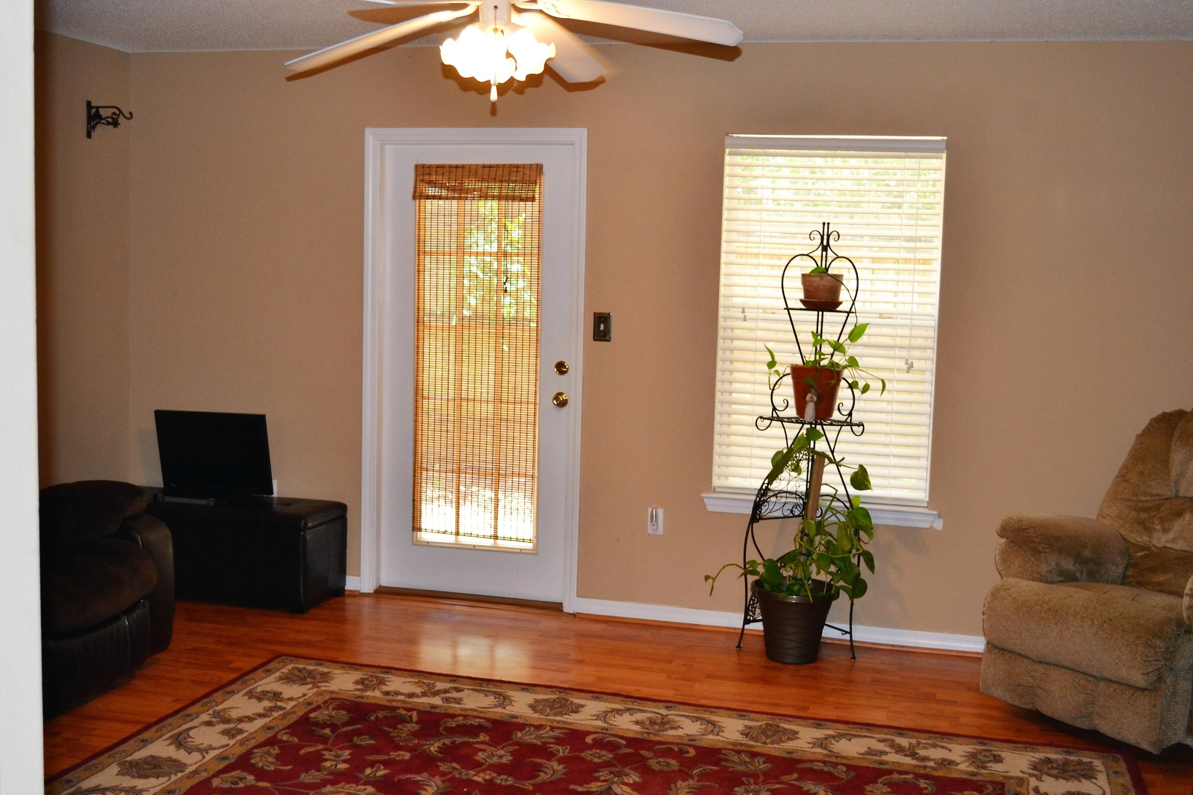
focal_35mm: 39
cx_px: 596
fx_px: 1292
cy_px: 398
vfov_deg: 34.2
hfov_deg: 49.6
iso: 640
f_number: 4.2
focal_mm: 26
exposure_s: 1/60
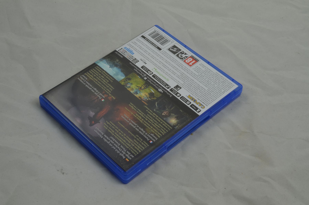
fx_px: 514
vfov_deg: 22.5
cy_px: 102
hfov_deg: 33.5
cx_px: 154
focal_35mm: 60
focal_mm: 40
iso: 100
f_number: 20
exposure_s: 1/3
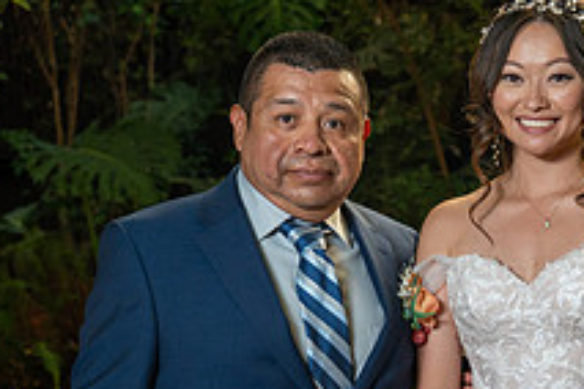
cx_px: 713
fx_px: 2028
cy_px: 368
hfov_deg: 15.7
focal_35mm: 125
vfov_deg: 10.9
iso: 500
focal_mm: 46
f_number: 4
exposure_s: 1/200
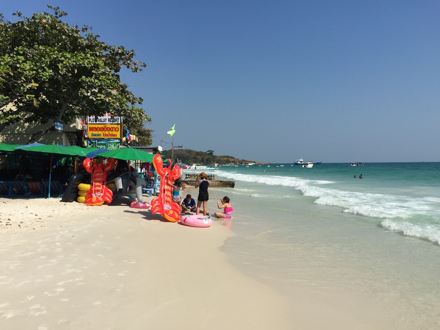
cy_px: 165
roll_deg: -0.7
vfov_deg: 48.2
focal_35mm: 29
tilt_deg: -0.6
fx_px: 369
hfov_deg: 61.7
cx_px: 220
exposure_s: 1/3300
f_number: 2.2
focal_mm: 4.15
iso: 32
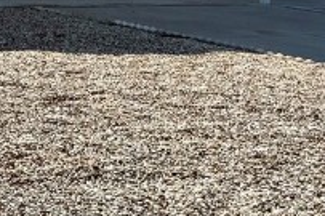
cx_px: -314
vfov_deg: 10.6
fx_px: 1137
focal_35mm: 126
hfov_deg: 13.9
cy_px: -61
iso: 80
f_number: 1.78
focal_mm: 6.76
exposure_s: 1/8130
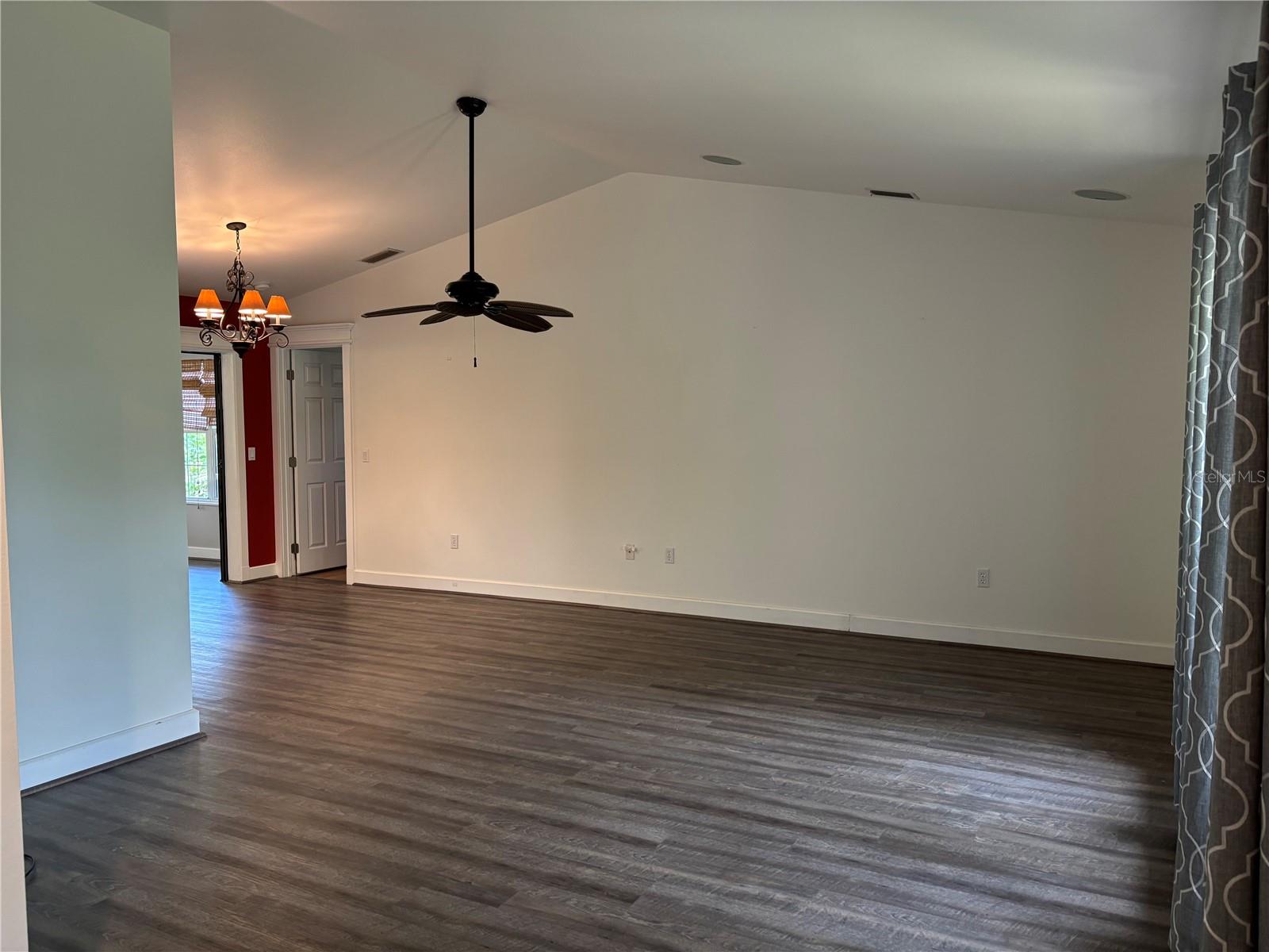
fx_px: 953
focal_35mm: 26
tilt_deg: -4.5
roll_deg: -0.2
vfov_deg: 53.1
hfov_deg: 67.3
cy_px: 476
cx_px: 634
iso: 160
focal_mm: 5.96
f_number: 1.6
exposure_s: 1/60
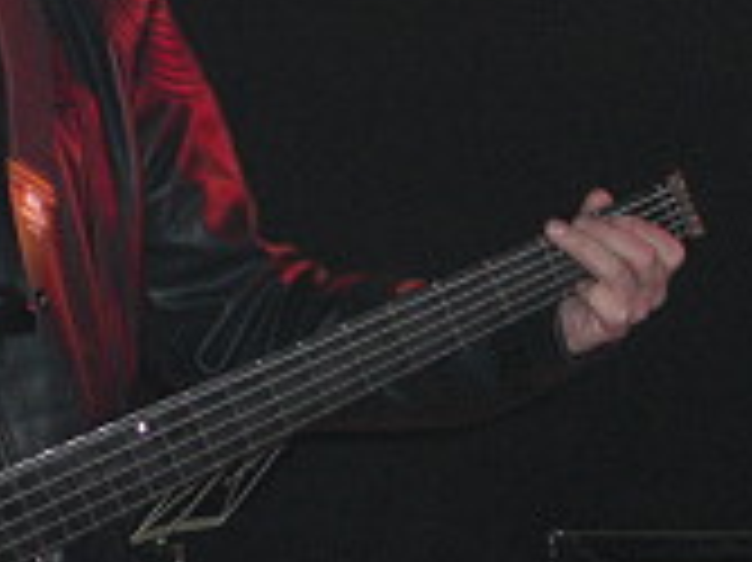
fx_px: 4211
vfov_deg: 7.6
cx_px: -101
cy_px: 20
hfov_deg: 10.1
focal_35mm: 194
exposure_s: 1/60
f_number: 3.6
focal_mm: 11.8
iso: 200
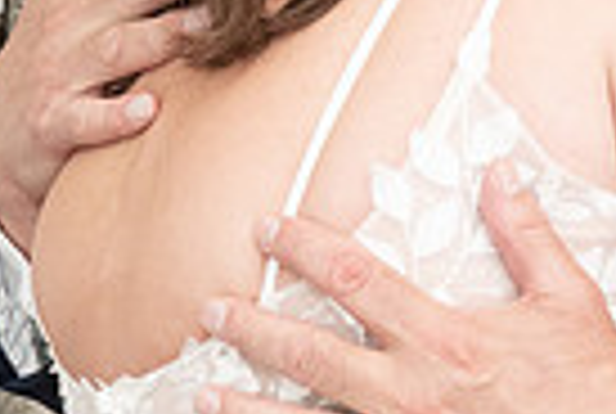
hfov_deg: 10.6
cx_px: 592
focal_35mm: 193
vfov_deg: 7.0
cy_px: -193
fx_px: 3310
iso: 2000
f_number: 5.6
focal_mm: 35
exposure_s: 1/200
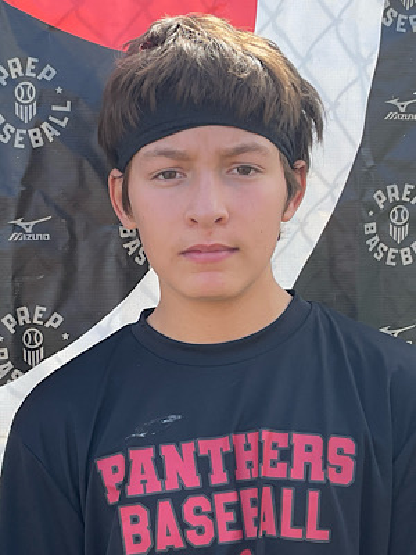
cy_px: 278
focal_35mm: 29
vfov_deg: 61.7
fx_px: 465
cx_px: 208
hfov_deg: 48.2
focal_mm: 3
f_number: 1.8
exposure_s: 1/500
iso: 16
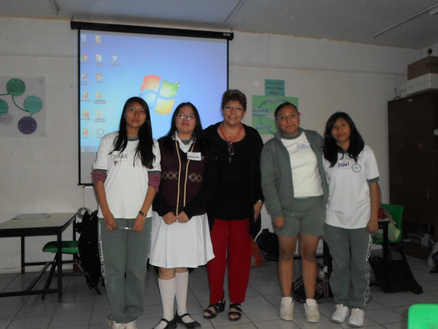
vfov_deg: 46.8
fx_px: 380
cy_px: 164
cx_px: 219
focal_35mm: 30
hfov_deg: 60.0
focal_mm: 5.5
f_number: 2.7
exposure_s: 1/30
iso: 200
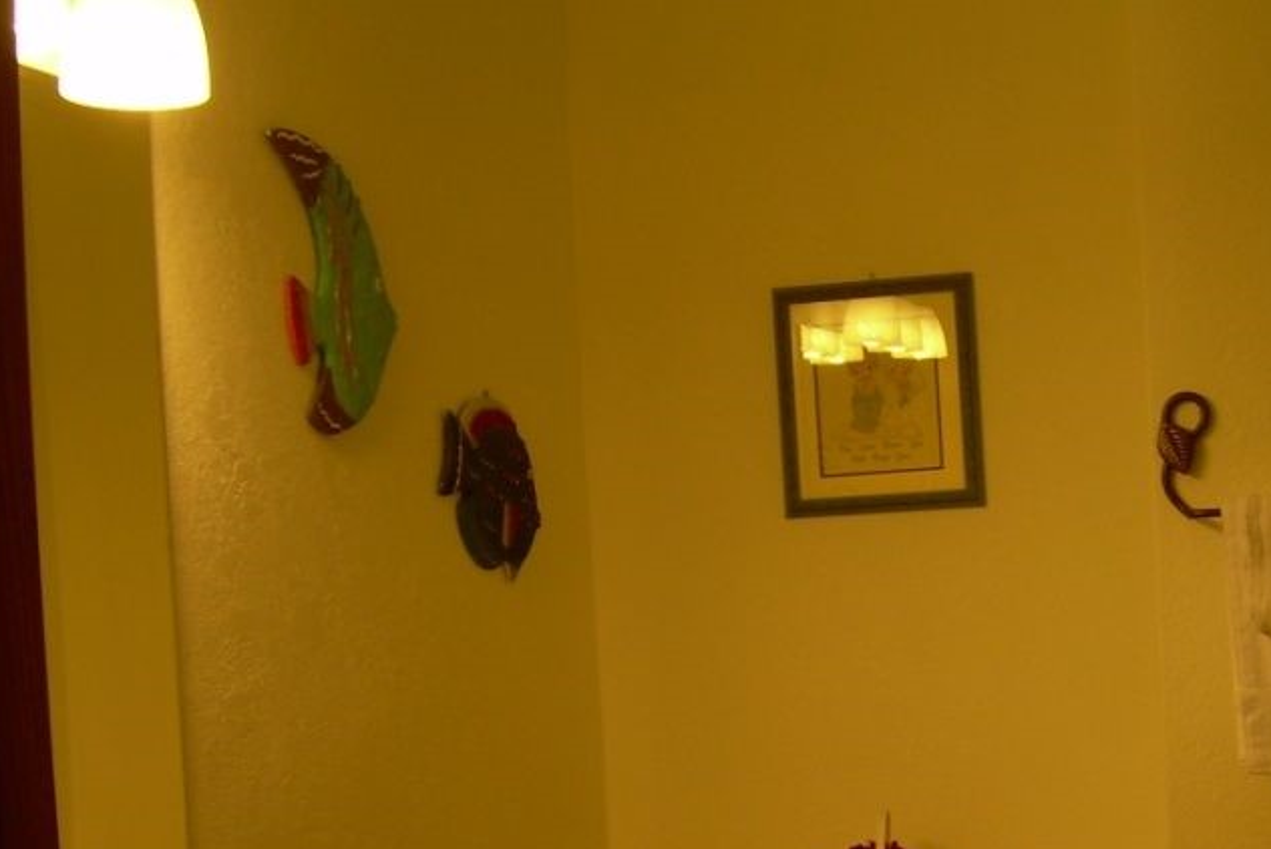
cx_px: 939
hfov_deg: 30.9
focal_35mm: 64
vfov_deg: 21.0
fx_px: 2260
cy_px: 706
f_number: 2.8
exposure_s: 1/42.4
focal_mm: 6.3
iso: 50
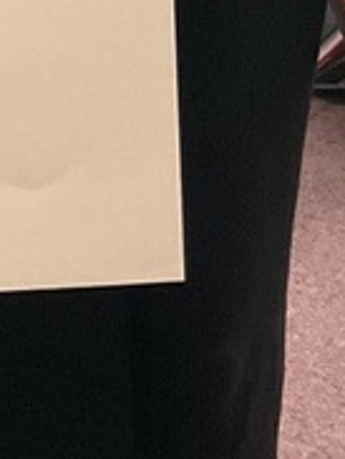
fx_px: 2161
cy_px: -550
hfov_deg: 8.8
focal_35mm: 163
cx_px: -222
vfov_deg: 10.7
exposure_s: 1/60
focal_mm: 3
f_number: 1.8
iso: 50
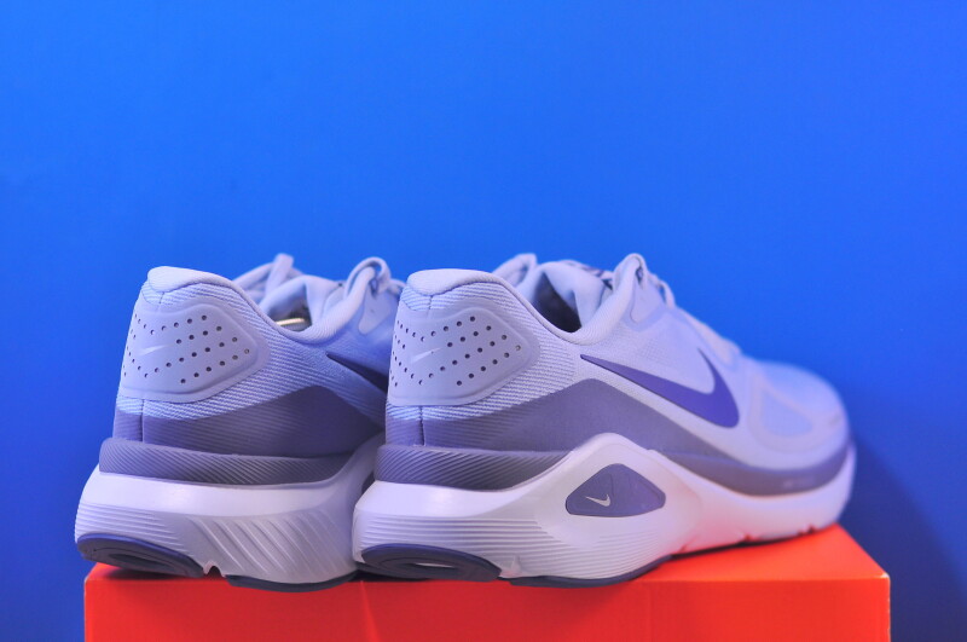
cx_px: 484
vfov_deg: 18.1
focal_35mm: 75
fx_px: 2012
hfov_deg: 27.0
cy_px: 321
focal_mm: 50
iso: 250
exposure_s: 1/320
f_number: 2.5
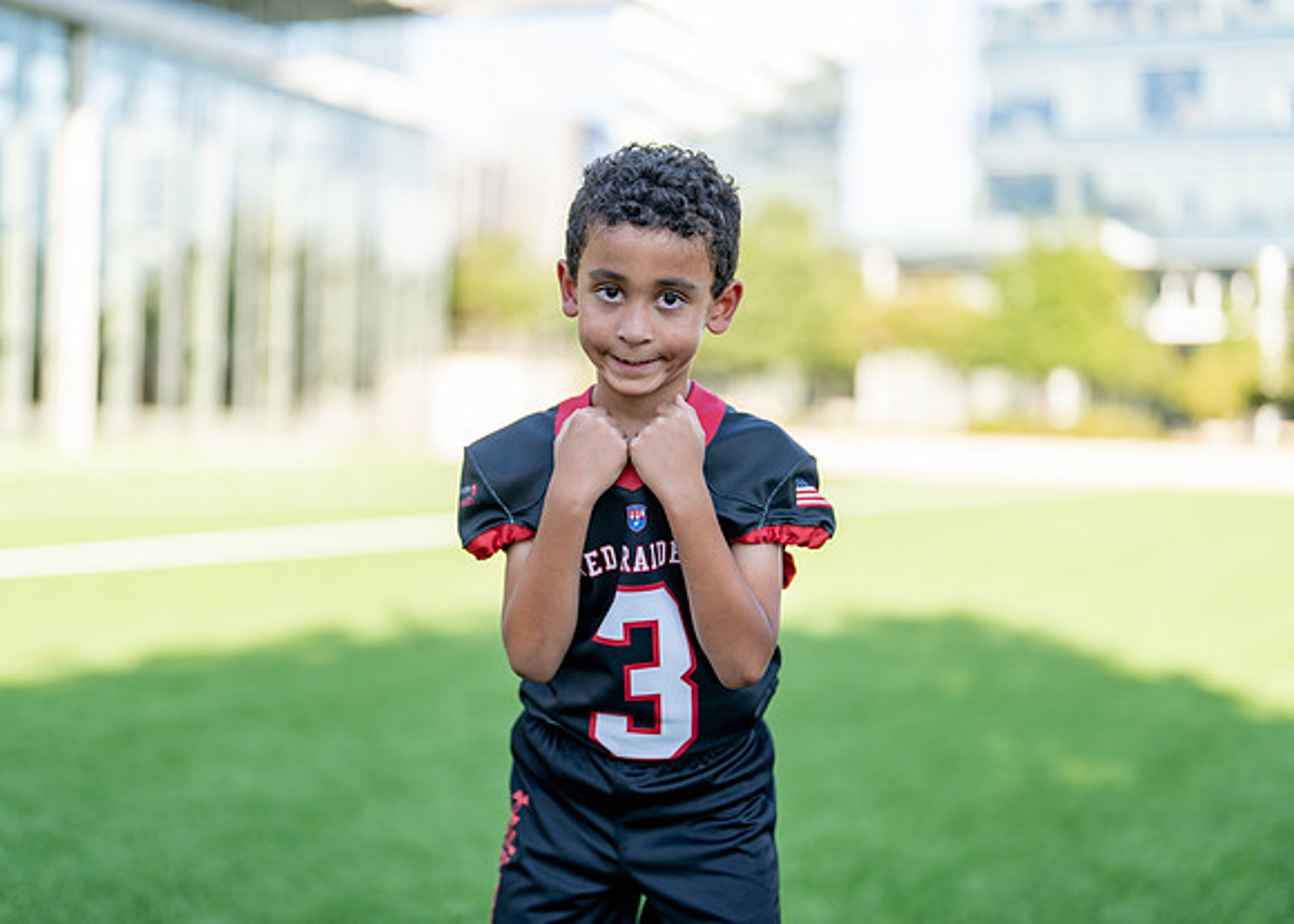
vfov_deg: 27.0
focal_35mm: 52
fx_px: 1925
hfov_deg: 37.2
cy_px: 462
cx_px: 624
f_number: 1.2
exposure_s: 1/1250
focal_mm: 50
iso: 100
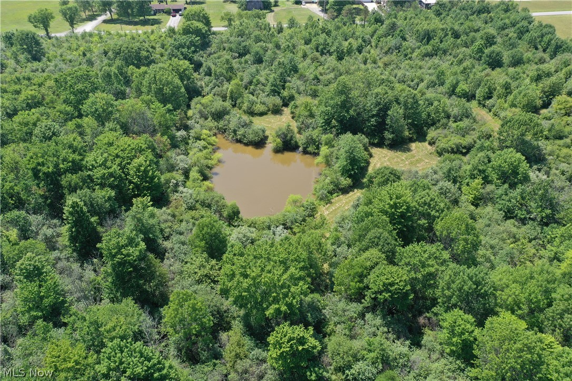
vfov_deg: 46.4
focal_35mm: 28
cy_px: 190
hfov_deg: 65.5
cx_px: 286
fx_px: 445
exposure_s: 1/240
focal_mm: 10.26
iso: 100
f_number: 5
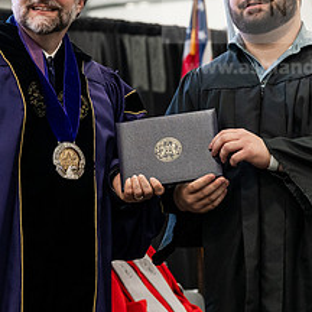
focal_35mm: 196
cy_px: 98
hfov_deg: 8.9
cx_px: 118
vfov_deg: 8.9
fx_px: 1999
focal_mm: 86
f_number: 4.5
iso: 4000
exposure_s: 1/200
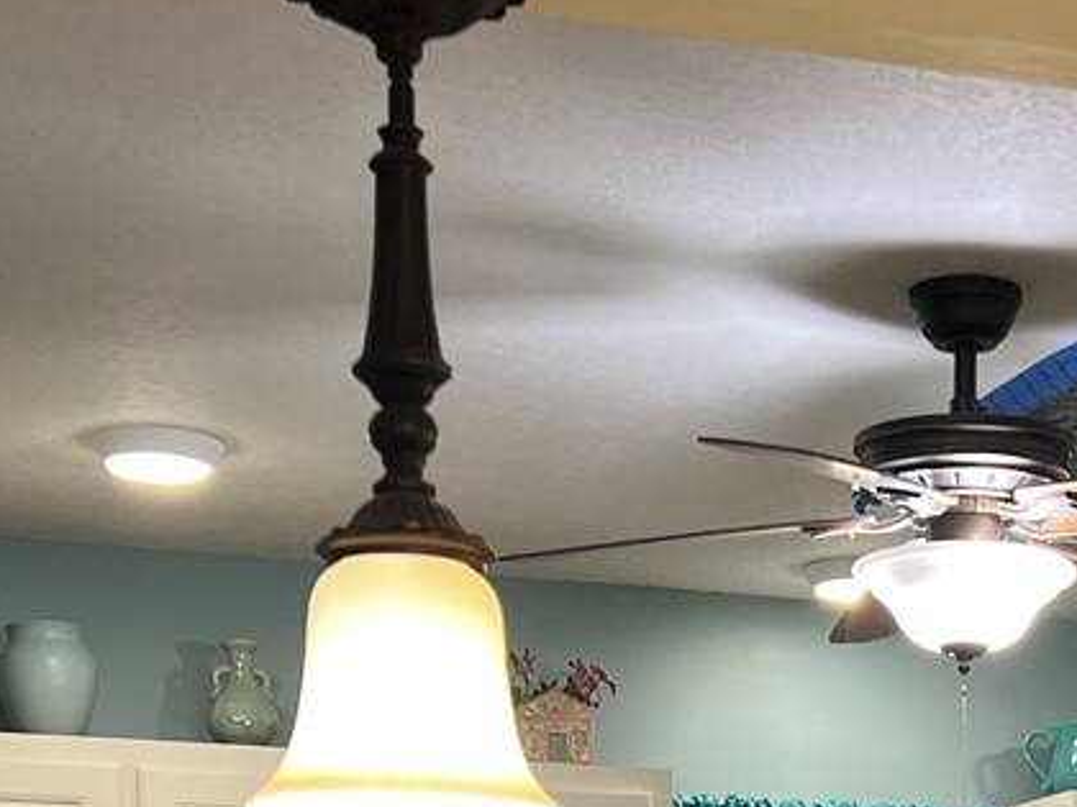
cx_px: 892
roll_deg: +0.3
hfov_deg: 19.6
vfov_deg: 13.7
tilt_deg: -4.2
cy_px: 1345
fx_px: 3080
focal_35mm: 99
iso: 80
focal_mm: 5.7
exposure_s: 1/60
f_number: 1.5
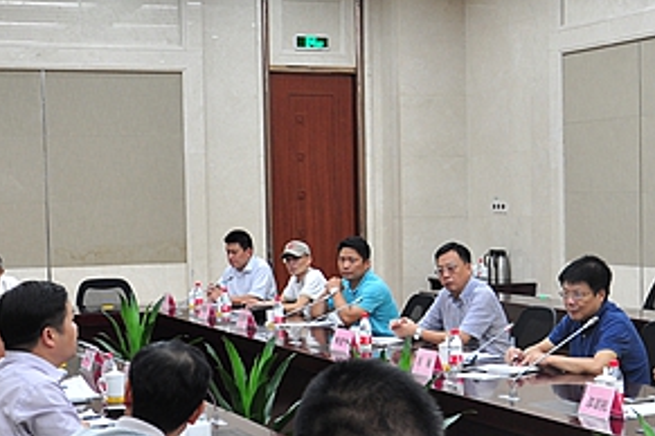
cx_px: 437
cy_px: 362
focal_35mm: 68
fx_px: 1237
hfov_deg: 29.5
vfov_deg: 19.8
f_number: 5.6
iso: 250
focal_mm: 22
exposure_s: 1/20
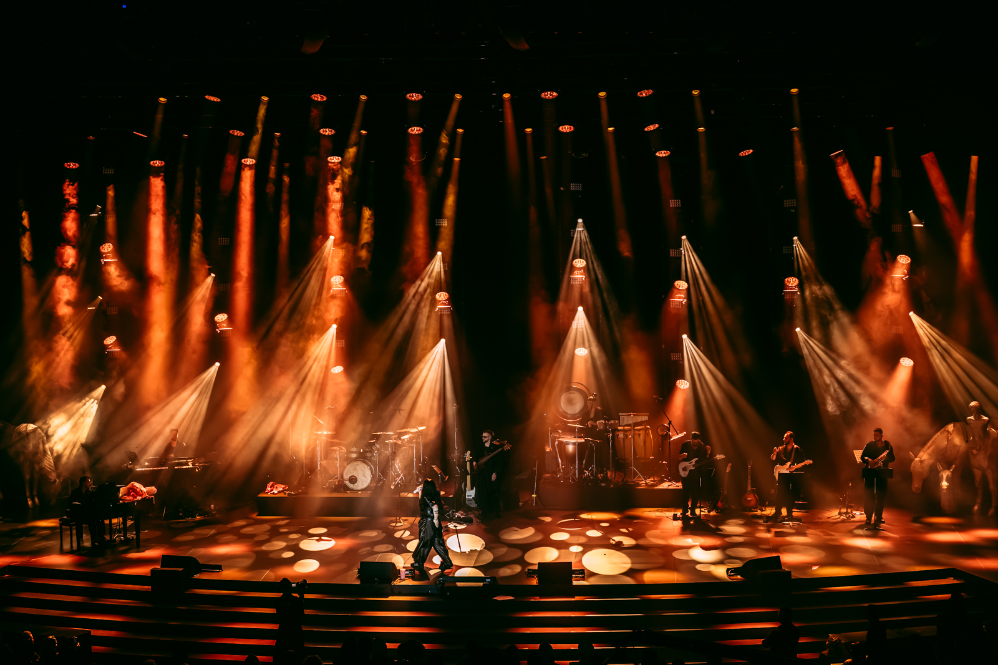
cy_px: 332
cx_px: 499
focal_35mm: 72
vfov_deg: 19.0
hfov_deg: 28.2
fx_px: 1988
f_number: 2.8
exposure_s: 1/200
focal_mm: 70
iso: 1600
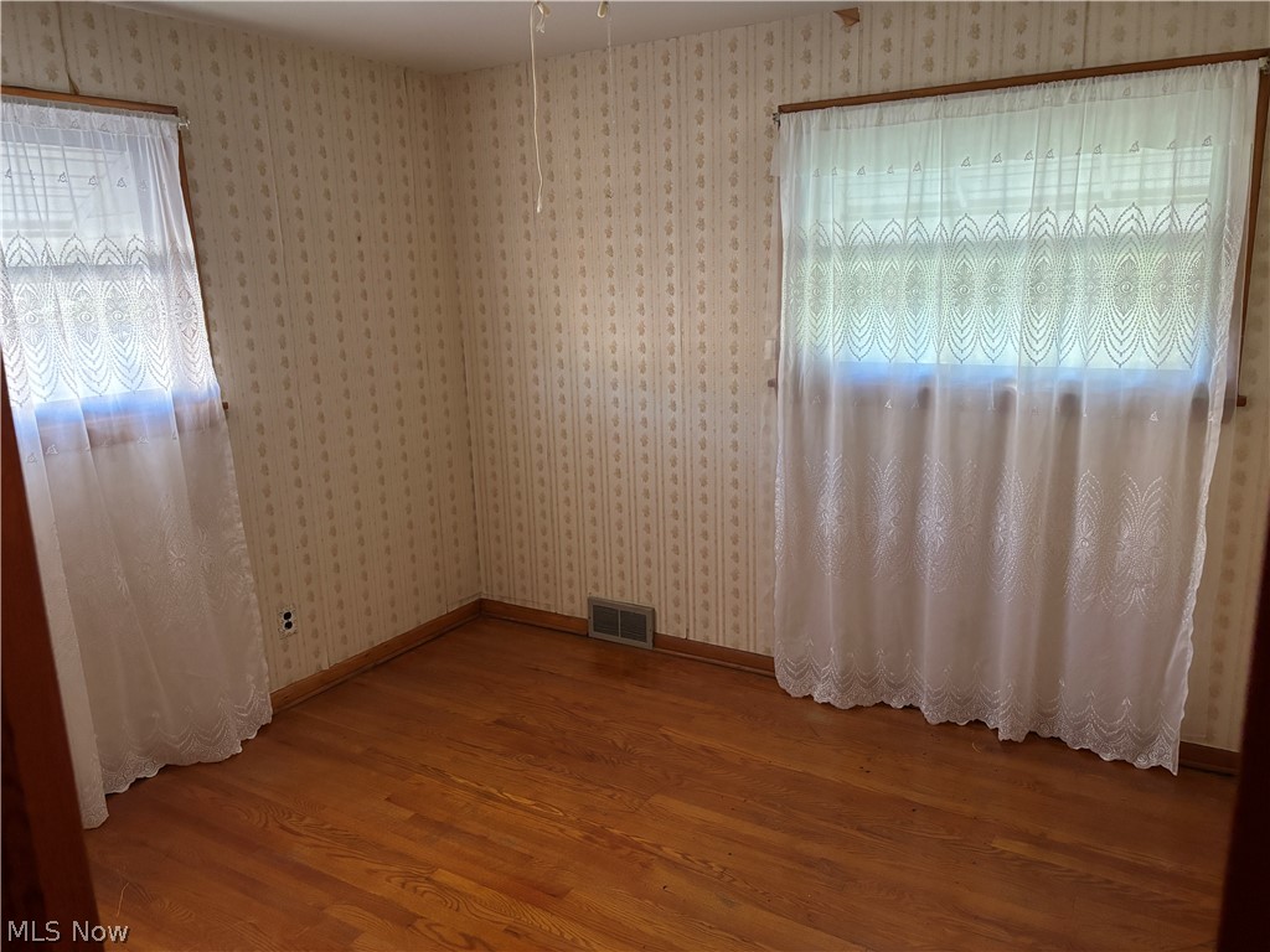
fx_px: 954
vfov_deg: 53.1
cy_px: 476
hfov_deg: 67.3
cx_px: 635
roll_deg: +1.9
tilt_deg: -12.8
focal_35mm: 26
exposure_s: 1/60
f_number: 1.6
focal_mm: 5.96
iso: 500
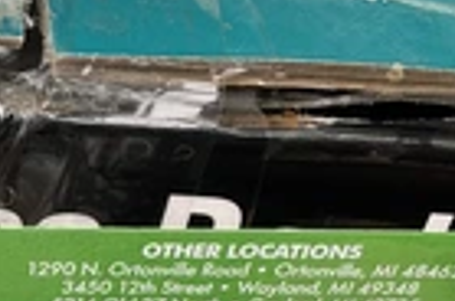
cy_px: 317
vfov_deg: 15.3
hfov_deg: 22.1
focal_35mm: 87
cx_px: -56
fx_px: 1097
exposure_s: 1/150
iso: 20
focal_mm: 3
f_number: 1.8
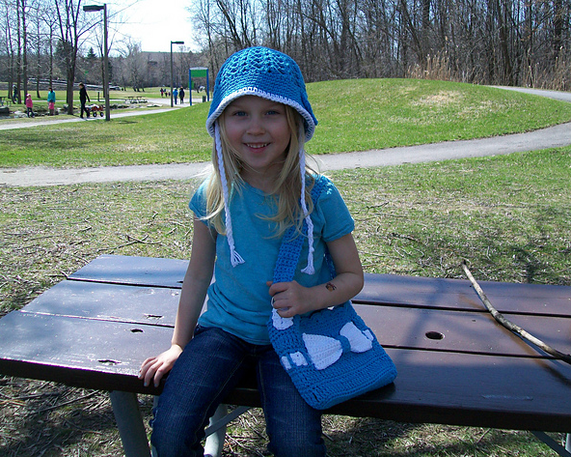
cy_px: 231
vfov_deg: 39.1
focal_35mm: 38
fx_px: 642
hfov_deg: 48.0
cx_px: 276
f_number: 2.7
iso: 64
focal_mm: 6
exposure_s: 1/640
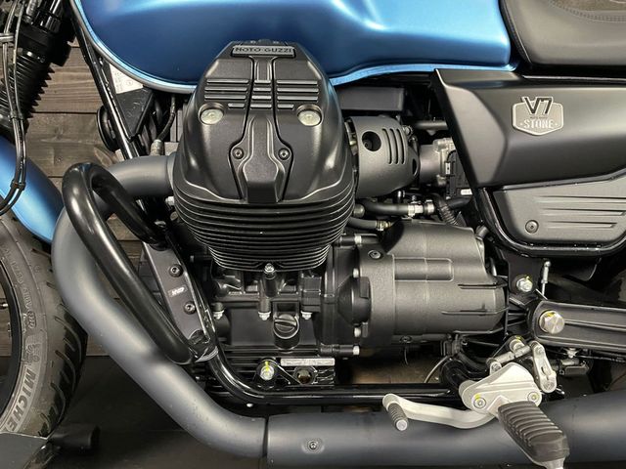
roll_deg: -0.5
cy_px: 234
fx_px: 470
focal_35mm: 26
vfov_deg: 53.1
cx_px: 313
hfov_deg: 67.3
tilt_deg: -7.1
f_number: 1.6
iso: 640
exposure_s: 1/33
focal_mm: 4.2
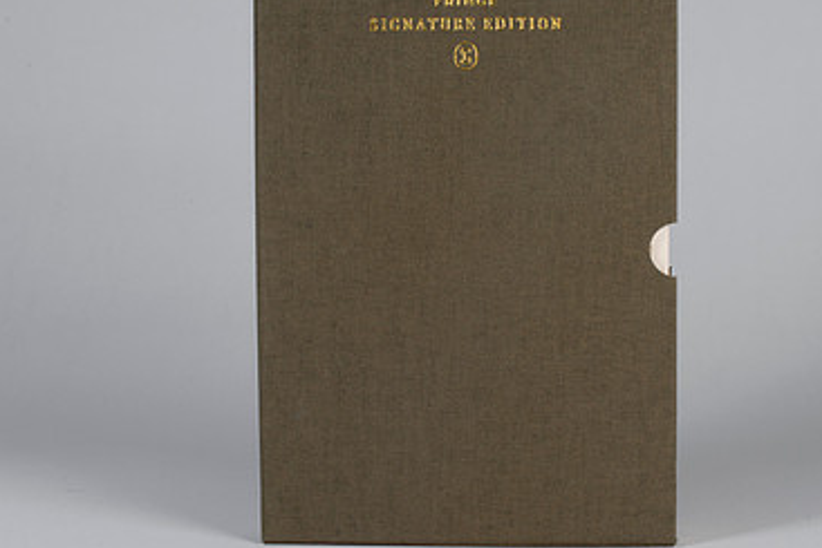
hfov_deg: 25.3
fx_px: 1827
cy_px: 252
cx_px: 465
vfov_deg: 17.1
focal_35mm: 80
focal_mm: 50
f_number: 16
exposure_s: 1/250
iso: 200
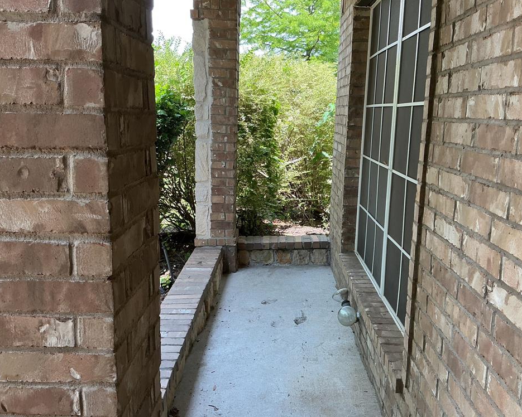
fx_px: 479
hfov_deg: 57.1
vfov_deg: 47.1
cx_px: 284
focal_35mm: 31
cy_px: 212
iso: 25
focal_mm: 3
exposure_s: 1/159
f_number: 1.8
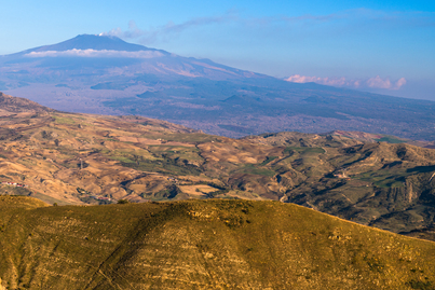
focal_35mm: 89
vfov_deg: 15.4
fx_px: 1076
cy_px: 127
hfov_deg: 22.6
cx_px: 108
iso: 64
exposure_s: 1/25
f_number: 11
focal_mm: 56
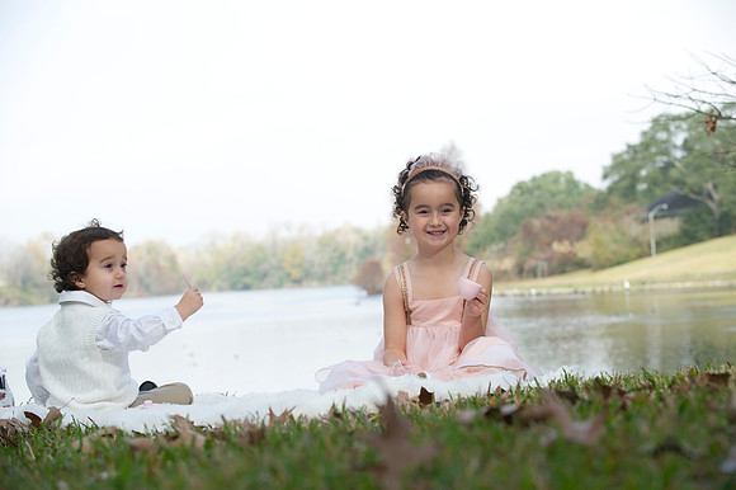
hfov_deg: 22.6
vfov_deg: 15.2
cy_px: 245
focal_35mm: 90
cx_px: 368
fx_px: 1839
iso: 200
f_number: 5
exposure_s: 1/320
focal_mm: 90
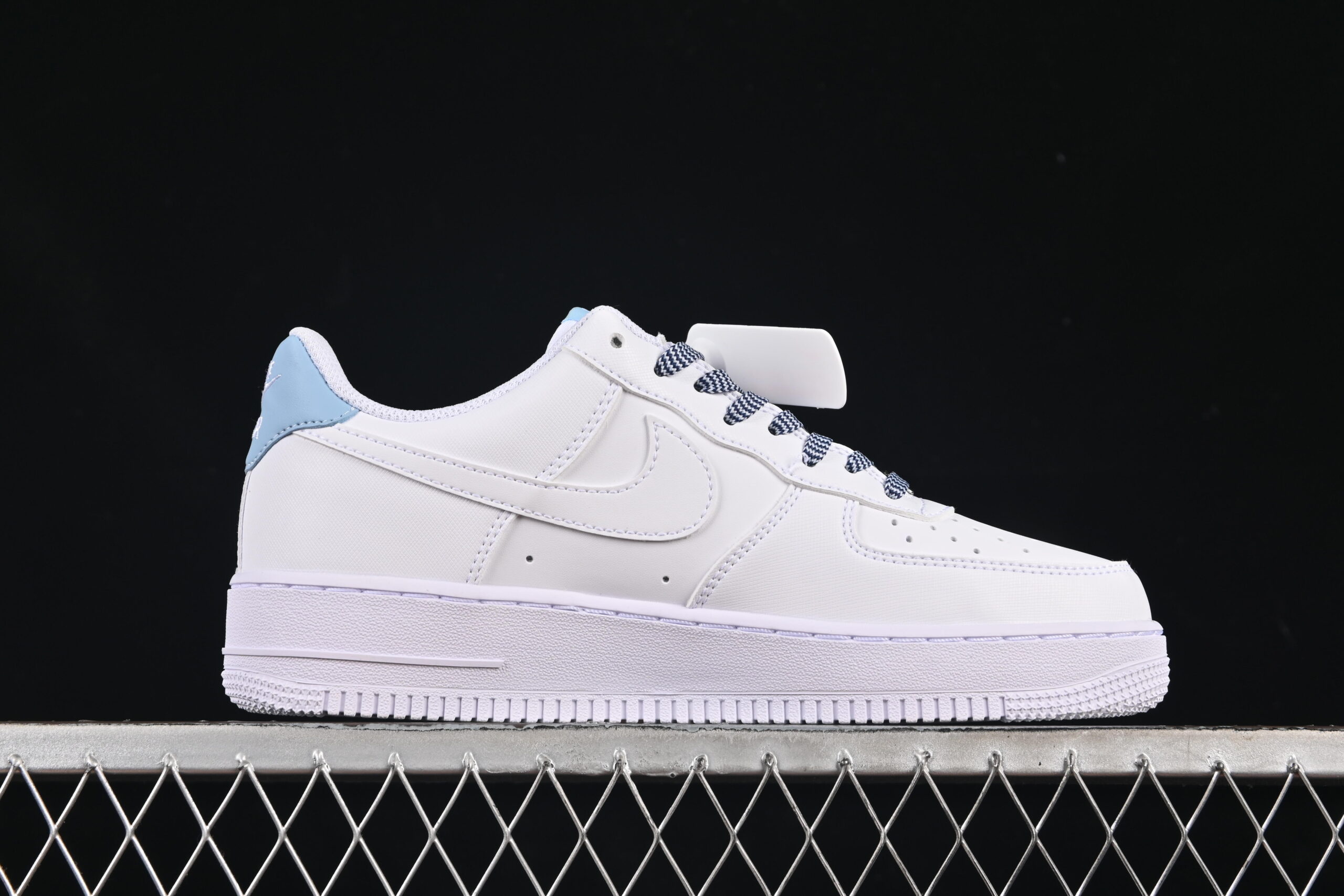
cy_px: 448
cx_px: 672
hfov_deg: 27.0
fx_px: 2800
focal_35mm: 75
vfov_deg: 18.2
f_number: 8
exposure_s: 1/80
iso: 160
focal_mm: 50
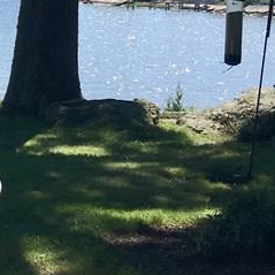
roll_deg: -1.7
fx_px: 989
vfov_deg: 15.6
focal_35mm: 110
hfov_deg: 13.8
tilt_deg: -1.3
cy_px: 16
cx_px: -246
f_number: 2.2
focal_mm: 4.15
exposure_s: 1/2137
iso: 25
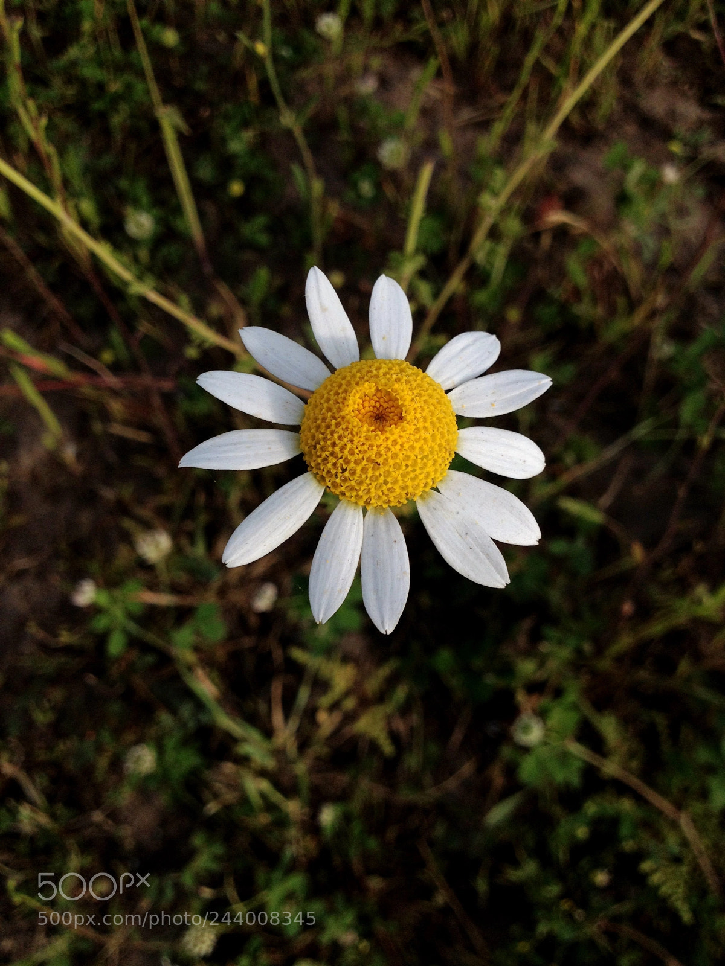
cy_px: 483
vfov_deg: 52.6
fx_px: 977
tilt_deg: -68.3
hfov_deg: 40.7
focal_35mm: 35
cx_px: 362
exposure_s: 1/1623
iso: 50
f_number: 2.4
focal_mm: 4.28
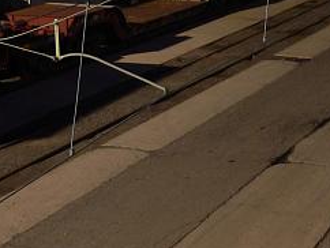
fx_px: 1136
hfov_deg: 16.3
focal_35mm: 119
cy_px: -121
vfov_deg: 11.9
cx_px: 315
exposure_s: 1/1.3
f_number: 2.8
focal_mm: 6
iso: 80
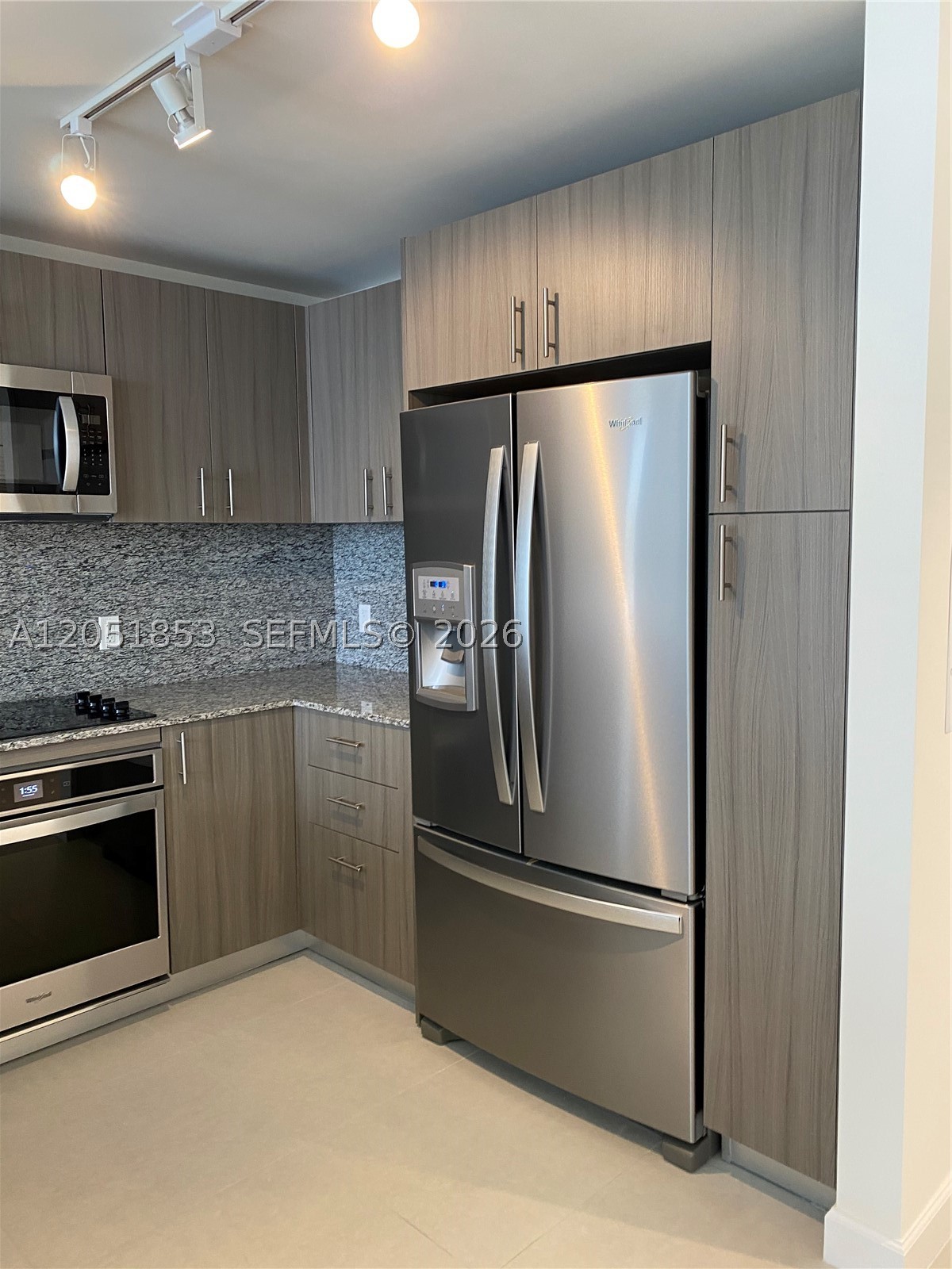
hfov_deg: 53.1
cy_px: 634
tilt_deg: -4.2
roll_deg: +0.9
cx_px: 476
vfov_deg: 67.3
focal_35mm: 26
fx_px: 953
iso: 100
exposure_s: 1/60
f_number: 1.8
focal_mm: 4.25
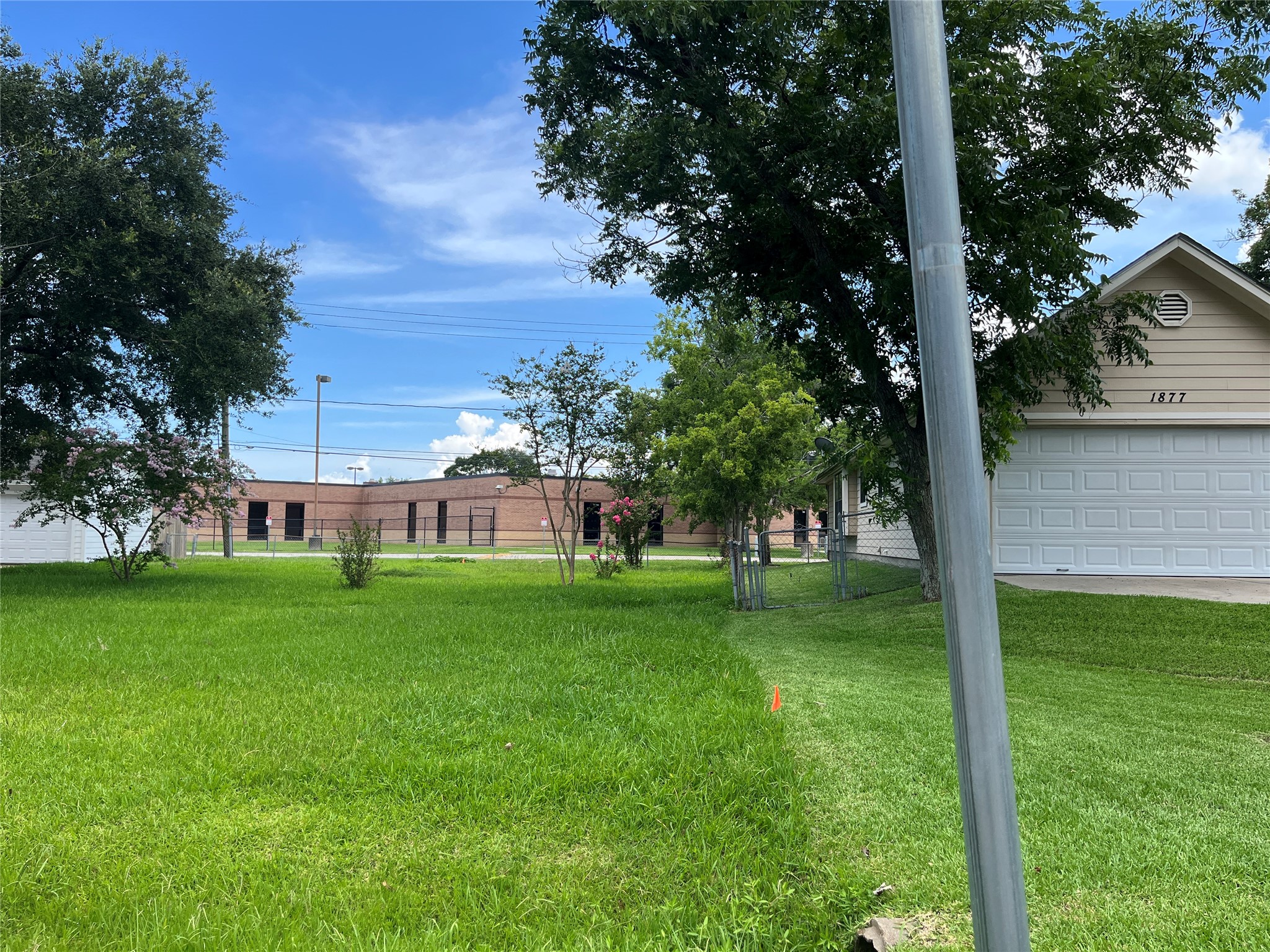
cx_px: 635
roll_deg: -0.3
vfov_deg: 53.1
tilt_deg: +3.0
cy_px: 476
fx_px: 954
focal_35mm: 26
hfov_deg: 67.3
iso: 50
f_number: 1.6
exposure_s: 1/1623
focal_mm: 5.1
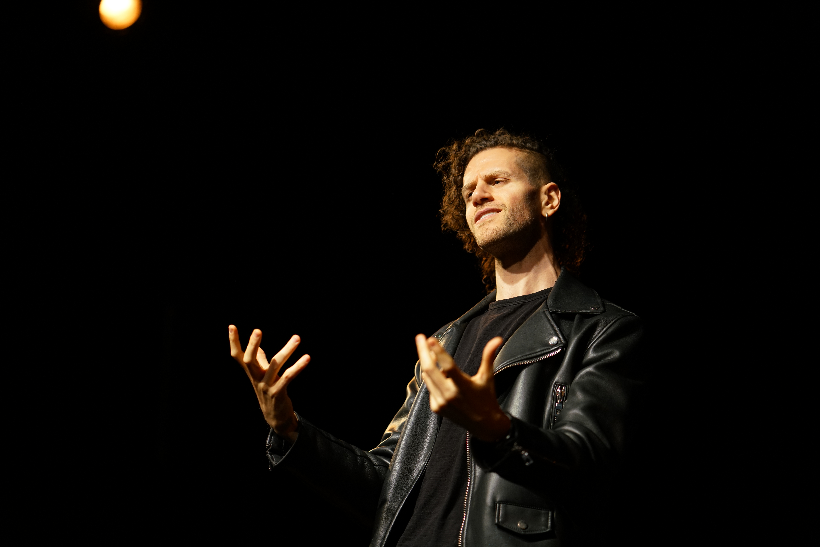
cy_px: 274
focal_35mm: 85
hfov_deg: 23.9
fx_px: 1936
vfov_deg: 16.1
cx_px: 410
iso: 800
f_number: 1.8
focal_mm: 85
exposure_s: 1/320
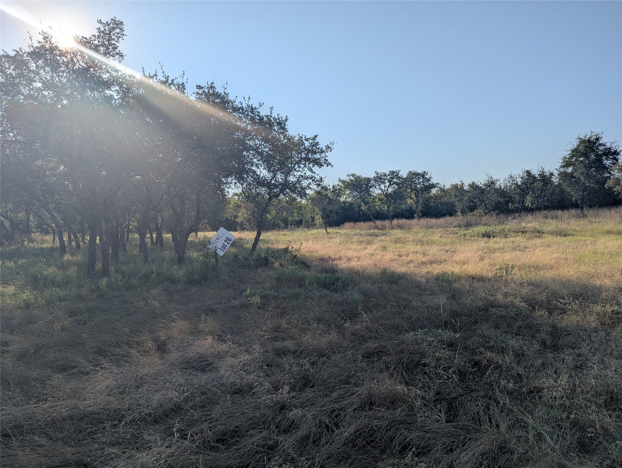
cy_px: 234
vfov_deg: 56.9
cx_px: 311
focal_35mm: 24
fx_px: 432
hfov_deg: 71.5
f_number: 1.85
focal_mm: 6.81
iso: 31
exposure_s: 1/3534
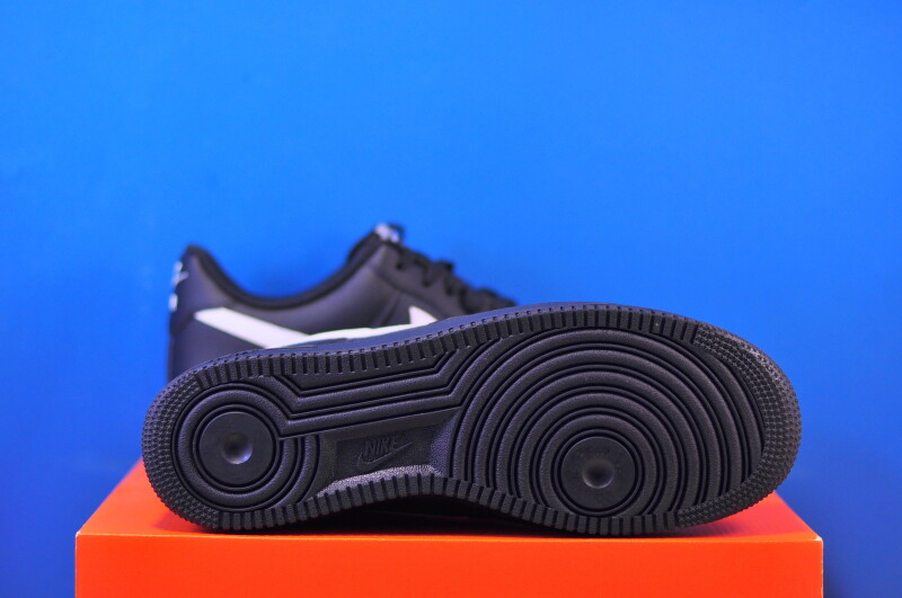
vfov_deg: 18.1
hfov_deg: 27.0
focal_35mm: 75
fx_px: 1876
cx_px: 451
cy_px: 299
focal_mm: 50
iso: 250
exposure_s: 1/320
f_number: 2
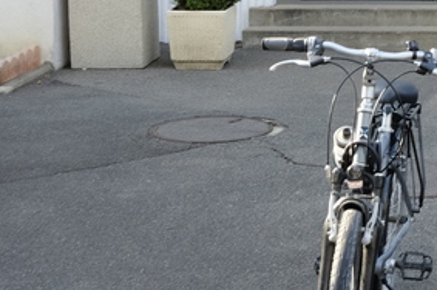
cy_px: -12
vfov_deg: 13.6
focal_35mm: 99
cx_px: 494
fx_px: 1200
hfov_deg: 19.6
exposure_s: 1/42
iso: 400
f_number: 11
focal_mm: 23
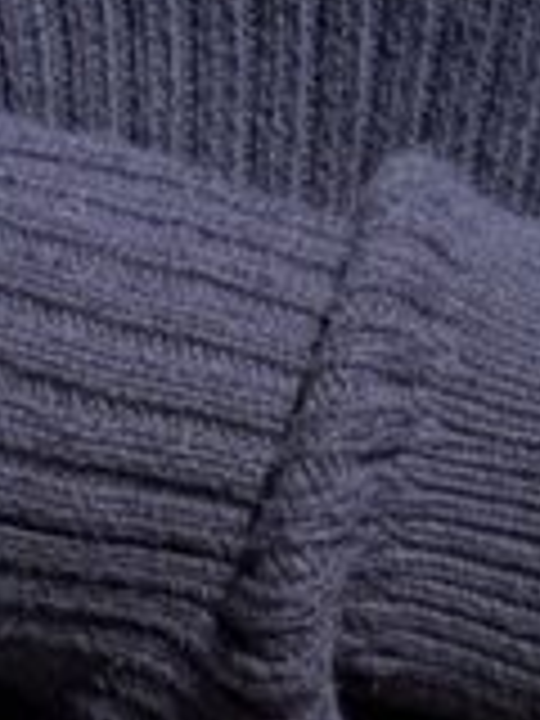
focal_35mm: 240
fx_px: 4992
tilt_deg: -21.4
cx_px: 72
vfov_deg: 8.1
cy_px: 1084
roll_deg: +0.3
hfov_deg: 6.2
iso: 64
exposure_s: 1/4049
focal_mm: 6.76
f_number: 1.78
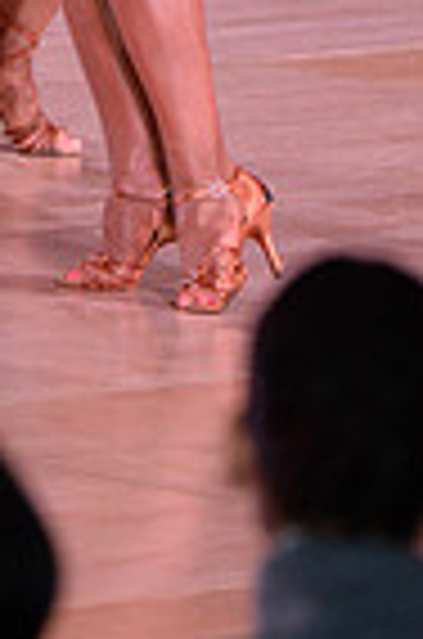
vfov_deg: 2.6
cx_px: -164
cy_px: -468
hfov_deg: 1.7
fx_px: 14150
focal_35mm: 799
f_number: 5
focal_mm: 195
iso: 2000
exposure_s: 1/250
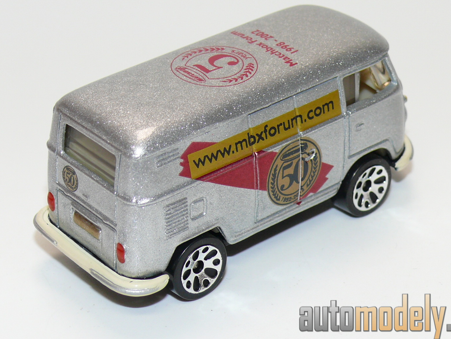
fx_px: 1551
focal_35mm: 119
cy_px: 146
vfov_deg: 12.5
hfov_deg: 16.5
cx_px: 223
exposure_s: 1/30
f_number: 4
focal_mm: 13.3
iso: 100
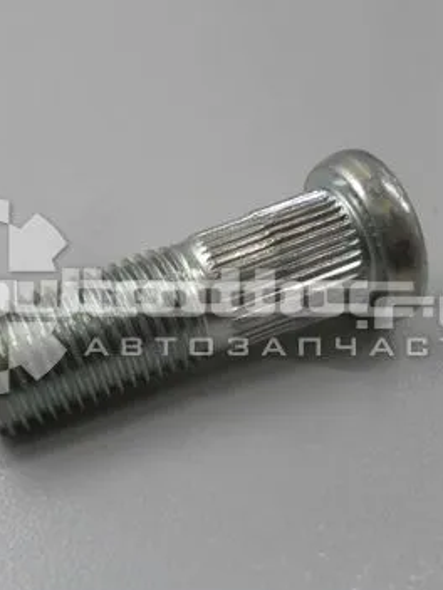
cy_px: 300
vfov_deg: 42.1
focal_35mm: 45
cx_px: 195
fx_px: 768
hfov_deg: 32.1
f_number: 3.5
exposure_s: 1/50
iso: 400
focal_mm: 5.8
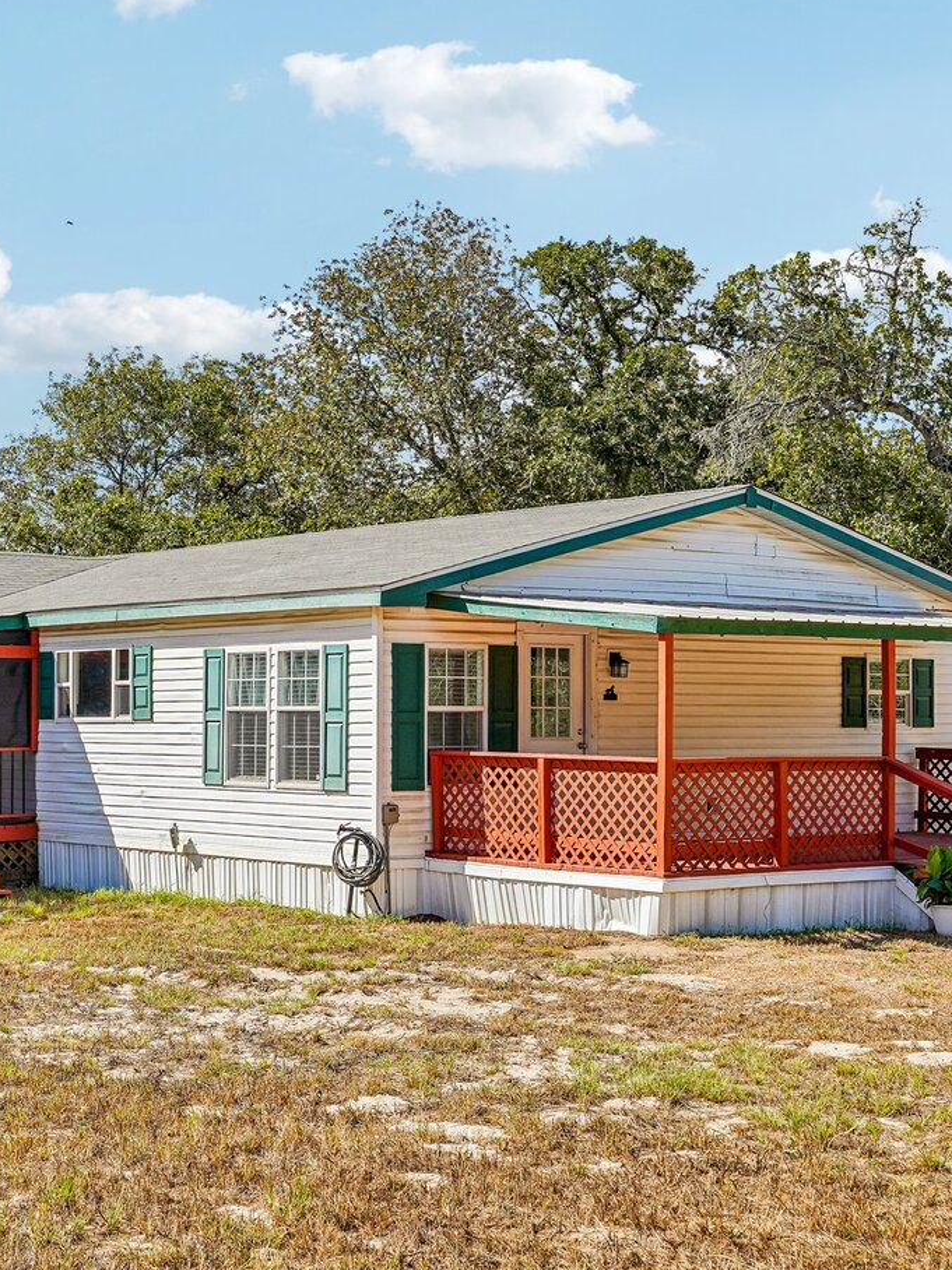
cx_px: 317
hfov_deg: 24.3
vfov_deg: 32.2
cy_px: 714
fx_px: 2202
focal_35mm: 60
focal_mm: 35
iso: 100
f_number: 8
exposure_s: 1/250
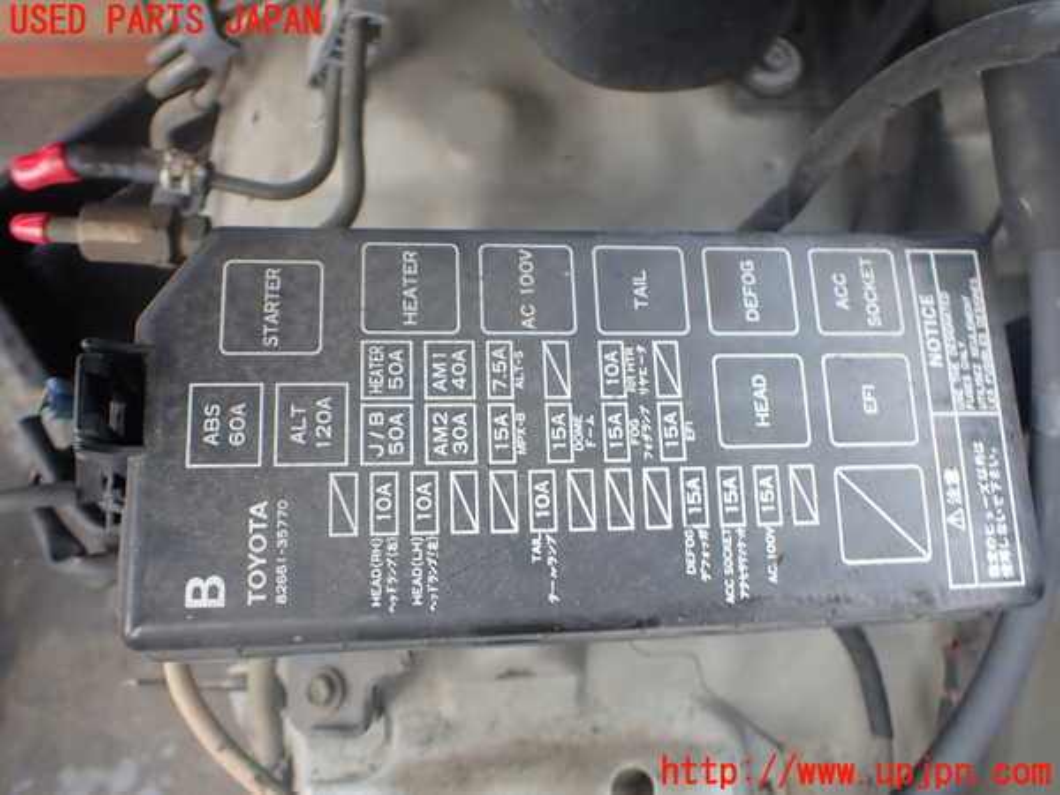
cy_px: 398
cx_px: 530
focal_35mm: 30
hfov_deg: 60.0
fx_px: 919
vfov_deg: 46.8
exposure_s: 1/125
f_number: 2.3
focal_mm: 5.4
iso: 125
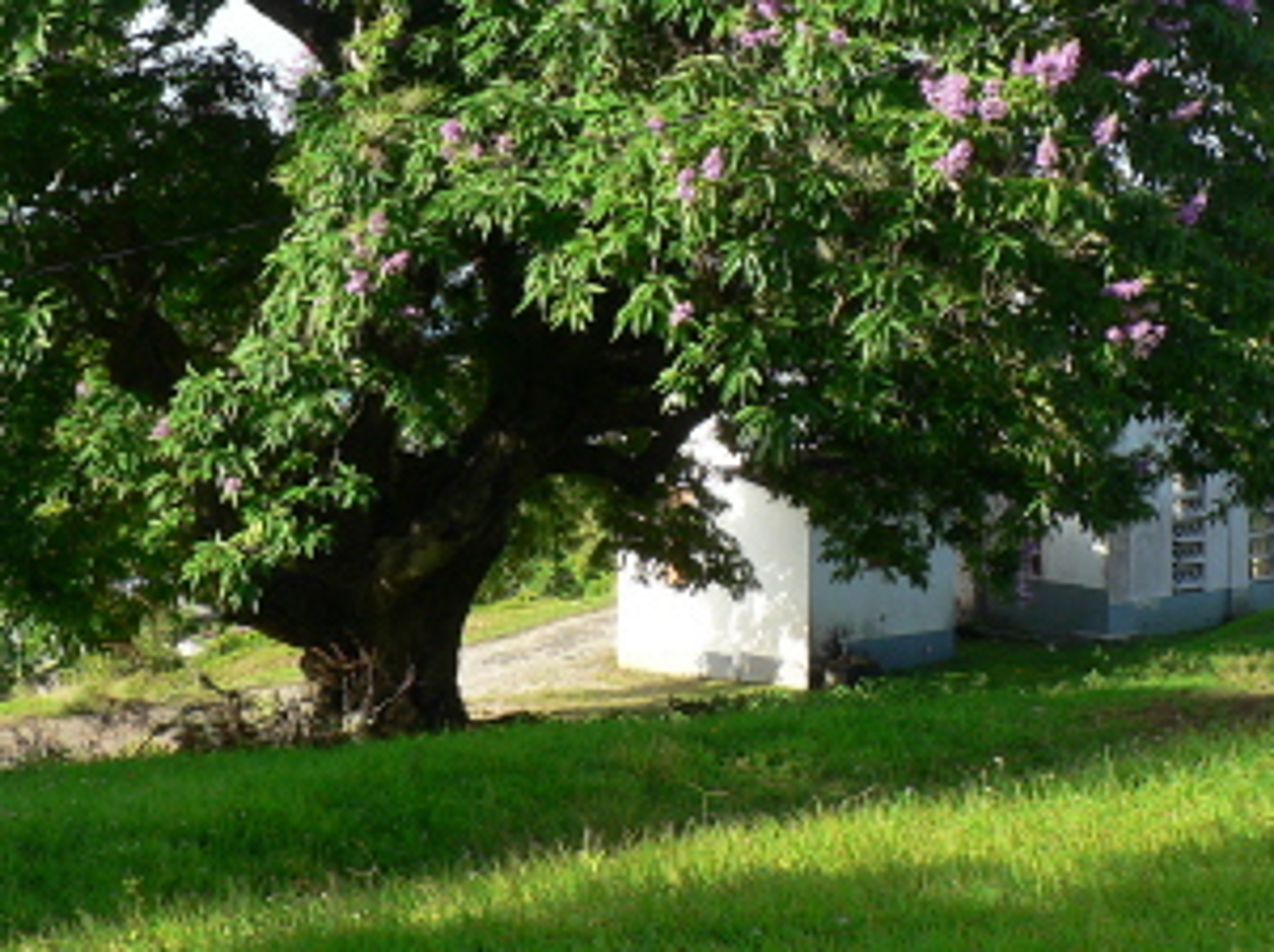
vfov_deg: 22.0
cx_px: 675
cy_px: 231
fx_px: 2426
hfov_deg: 29.4
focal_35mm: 66
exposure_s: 1/160
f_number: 4
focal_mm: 6
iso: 64
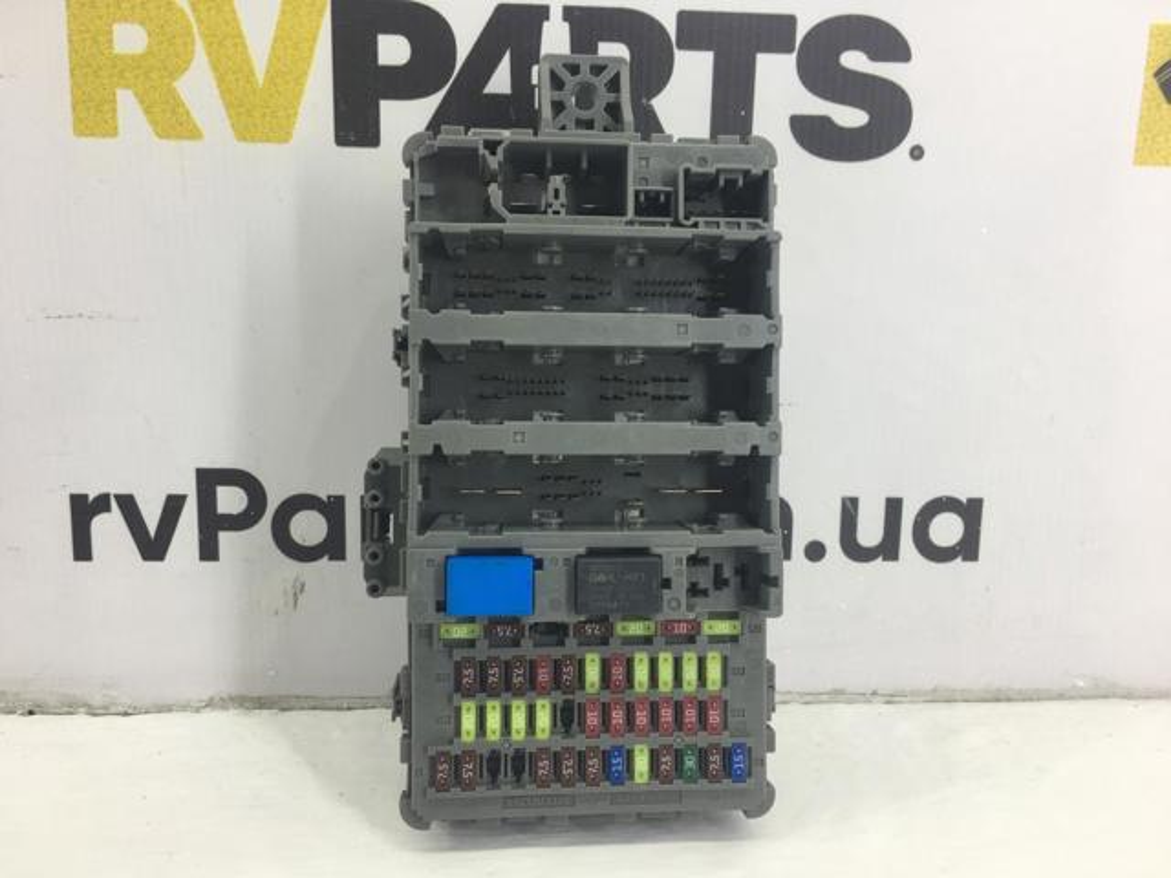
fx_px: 981
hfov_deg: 61.7
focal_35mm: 29
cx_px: 586
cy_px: 439
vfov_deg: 48.2
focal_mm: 4.15
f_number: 2.2
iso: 25
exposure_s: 1/50
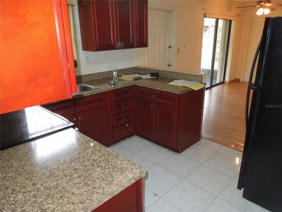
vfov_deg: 54.9
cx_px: 141
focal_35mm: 25
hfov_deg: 69.4
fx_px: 204
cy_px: 106
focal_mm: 4.5
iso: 280
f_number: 3.3
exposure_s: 1/30
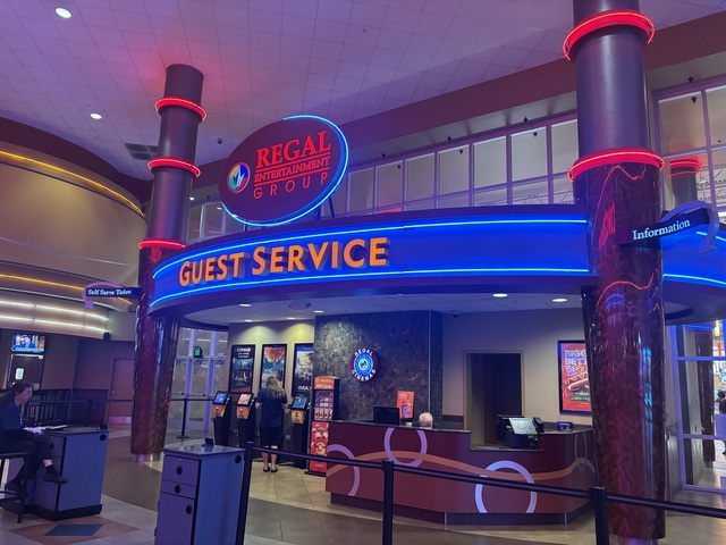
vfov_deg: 53.1
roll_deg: -1.7
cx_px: 363
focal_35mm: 26
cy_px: 272
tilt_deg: +11.9
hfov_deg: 67.3
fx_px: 545
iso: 400
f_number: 1.6
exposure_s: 1/60
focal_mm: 5.96
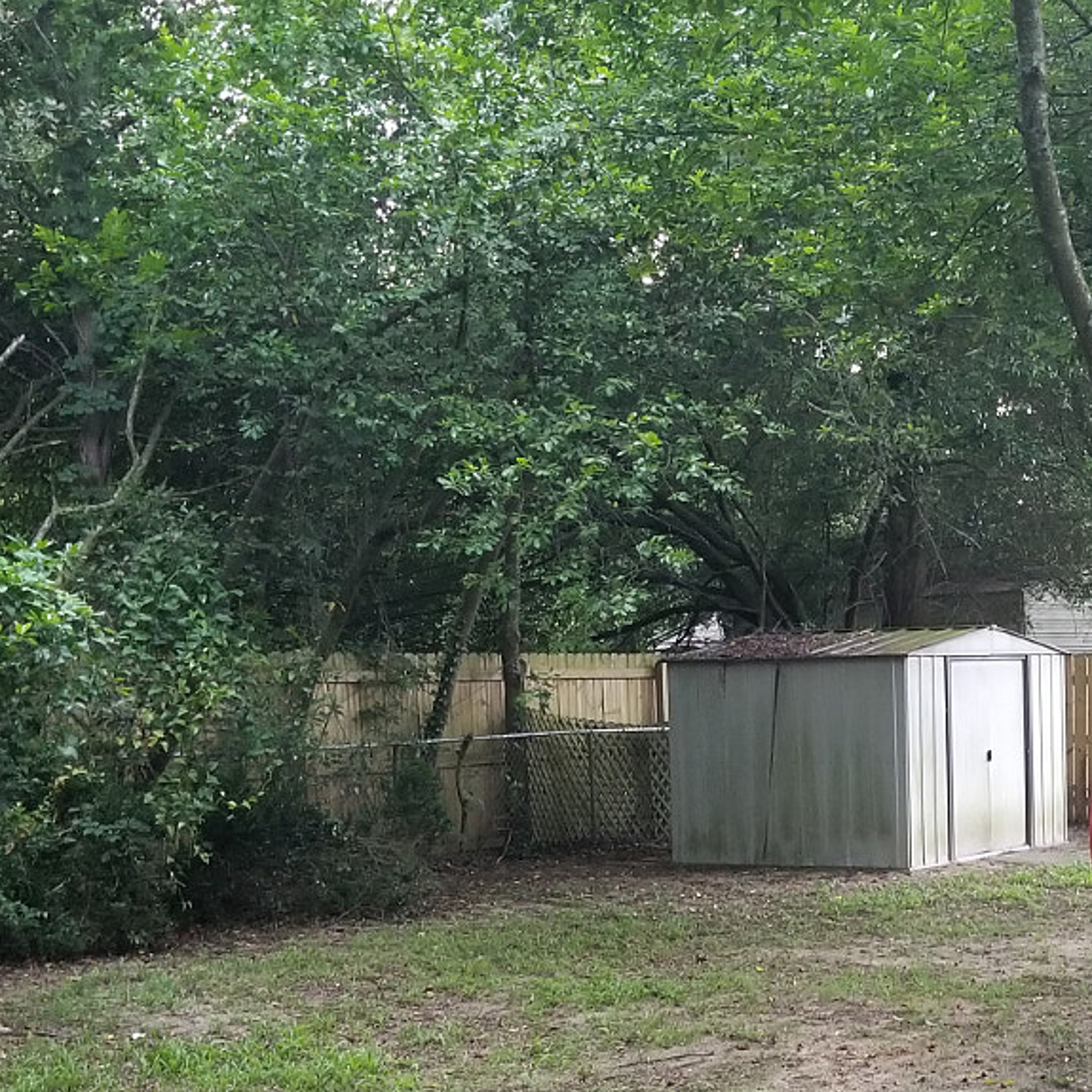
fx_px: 2284
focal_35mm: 64
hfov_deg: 26.2
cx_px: 938
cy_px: 822
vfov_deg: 26.5
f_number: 1.7
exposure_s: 1/10
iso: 200
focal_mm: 4.25
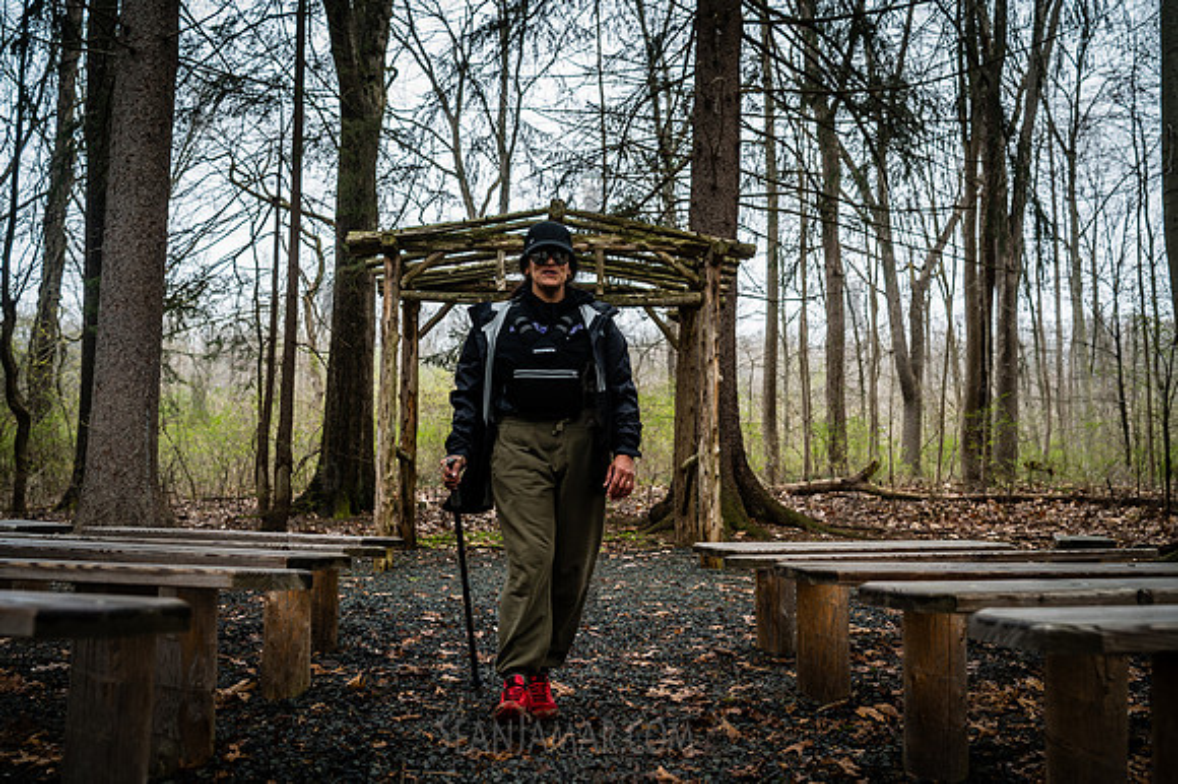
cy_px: 392
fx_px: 1181
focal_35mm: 36
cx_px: 589
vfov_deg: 36.7
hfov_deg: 53.0
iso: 250
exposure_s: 1/400
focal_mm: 35
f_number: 3.5
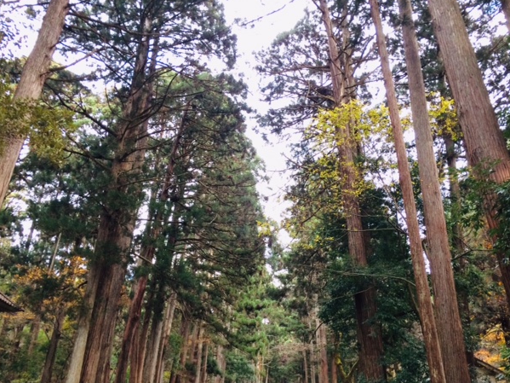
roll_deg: -2.5
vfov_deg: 45.4
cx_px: 268
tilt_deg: +27.4
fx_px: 457
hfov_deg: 58.3
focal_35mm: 31
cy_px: 193
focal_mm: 4.15
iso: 50
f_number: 2.2
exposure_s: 1/30
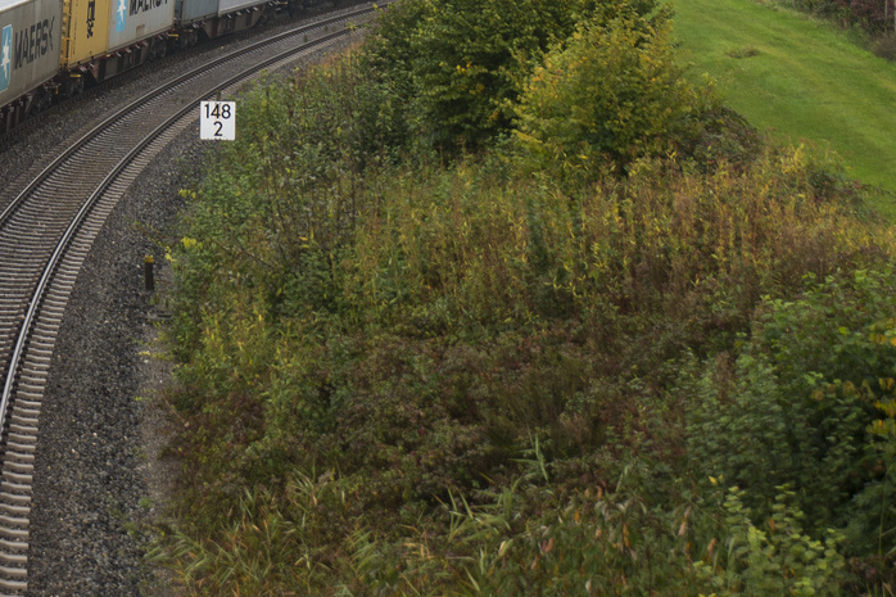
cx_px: 55
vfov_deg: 12.3
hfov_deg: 18.2
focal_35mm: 110
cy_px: 24
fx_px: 2737
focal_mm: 40
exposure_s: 1/400
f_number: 3.2
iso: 400
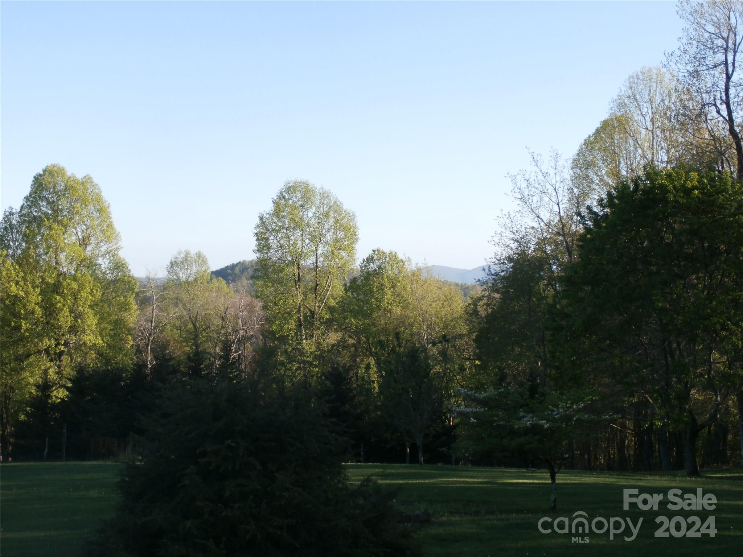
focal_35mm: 55
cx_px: 372
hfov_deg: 34.9
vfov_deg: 26.6
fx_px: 1181
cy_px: 278
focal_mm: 9.76
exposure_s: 1/320
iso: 100
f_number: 4.1
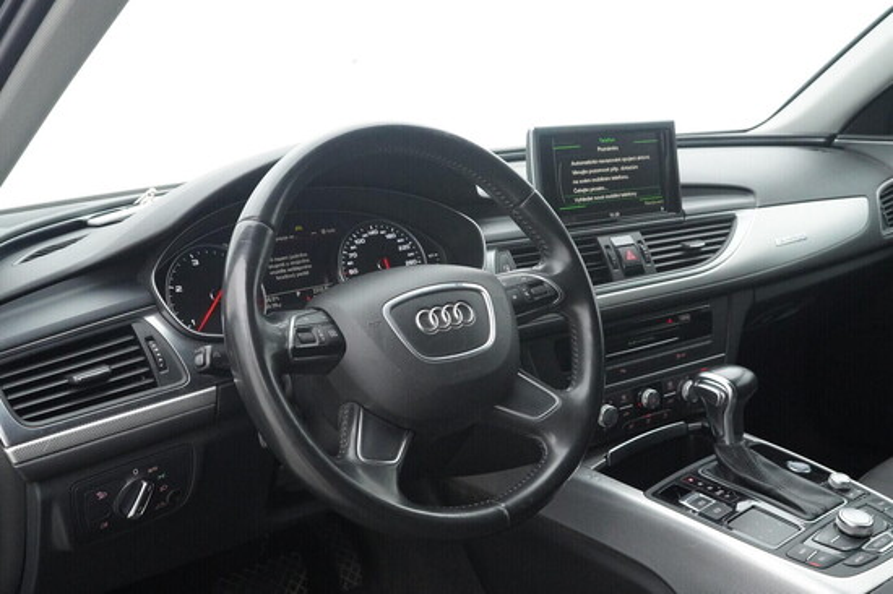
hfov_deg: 53.2
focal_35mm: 36
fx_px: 892
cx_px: 446
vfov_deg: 36.8
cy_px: 297
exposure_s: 1/250
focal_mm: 24
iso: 5000
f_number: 6.3
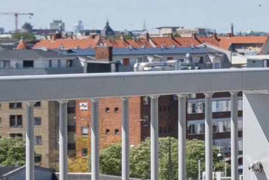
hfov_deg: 7.1
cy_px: 244
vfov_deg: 4.9
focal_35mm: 280
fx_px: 2092
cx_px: 565
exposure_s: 1/1600
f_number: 6.3
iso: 200
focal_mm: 27
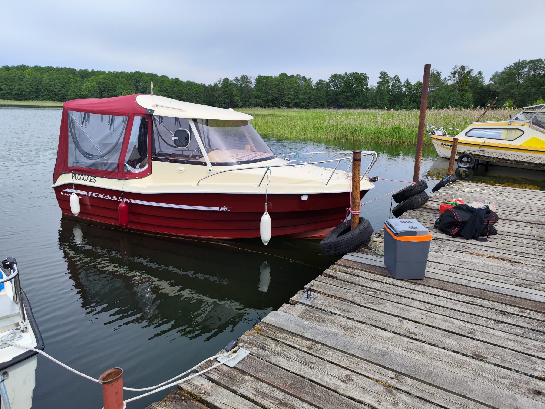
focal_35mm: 24
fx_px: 378
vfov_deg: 56.8
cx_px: 272
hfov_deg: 71.6
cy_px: 204
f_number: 1.9
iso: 50
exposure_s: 1/2118
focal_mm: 6.92
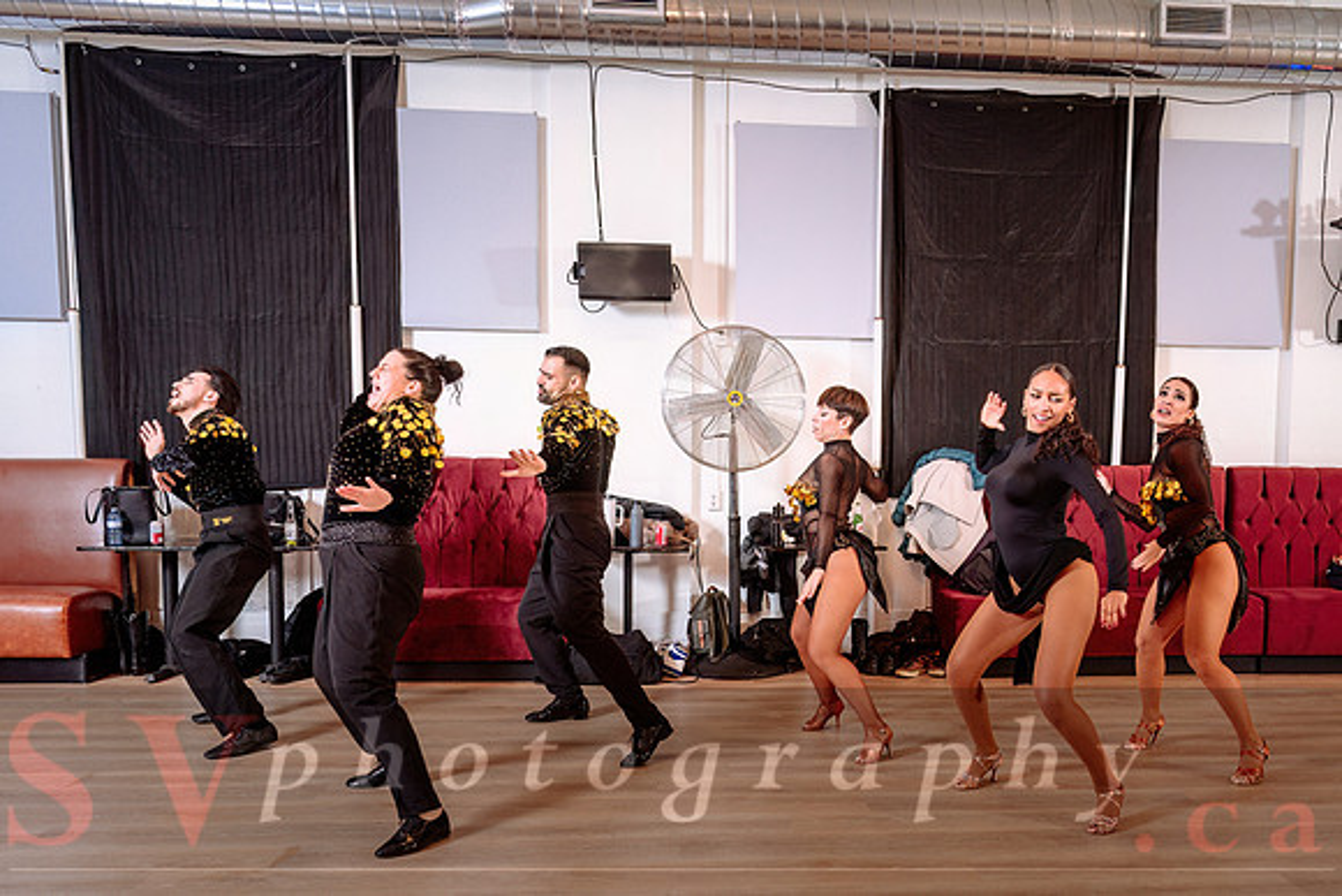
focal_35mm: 29
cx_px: 815
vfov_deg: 44.2
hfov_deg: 62.3
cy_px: 542
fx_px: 1096
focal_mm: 24
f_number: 3.2
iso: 800
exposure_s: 1/160
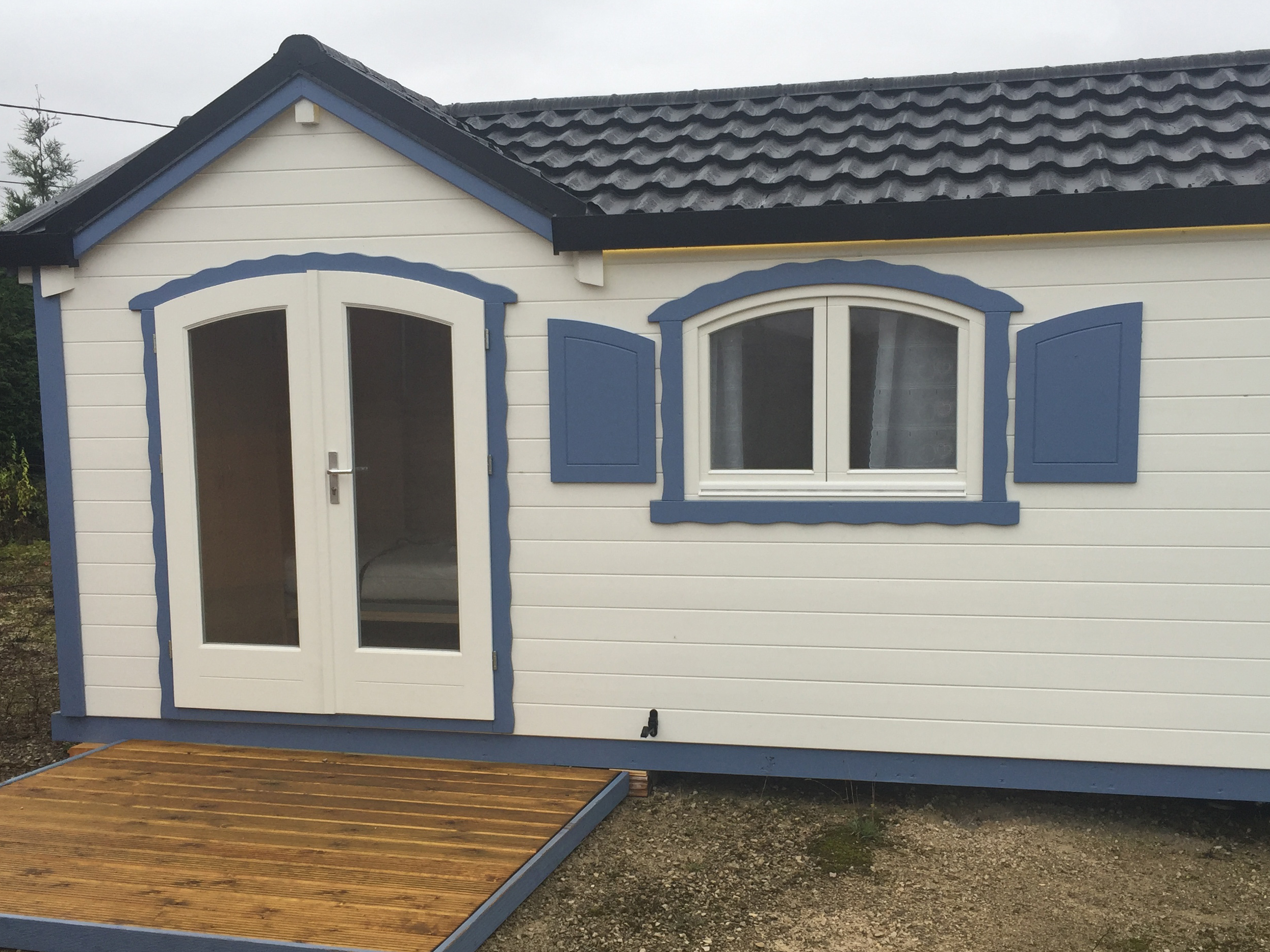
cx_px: 672
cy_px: 578
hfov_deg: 49.0
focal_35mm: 38
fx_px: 1394
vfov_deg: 37.5
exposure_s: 1/286
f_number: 2.2
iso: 32
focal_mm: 4.15
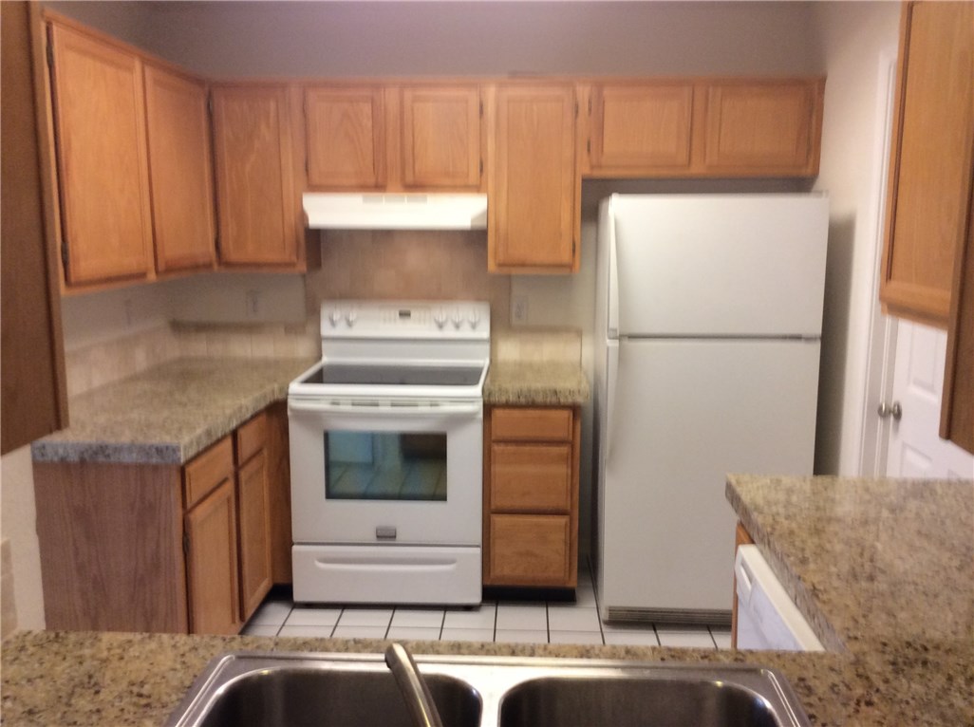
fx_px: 899
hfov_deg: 56.9
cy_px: 364
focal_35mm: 32
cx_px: 487
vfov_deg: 44.0
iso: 64
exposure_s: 1/24
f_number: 2.4
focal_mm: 3.3
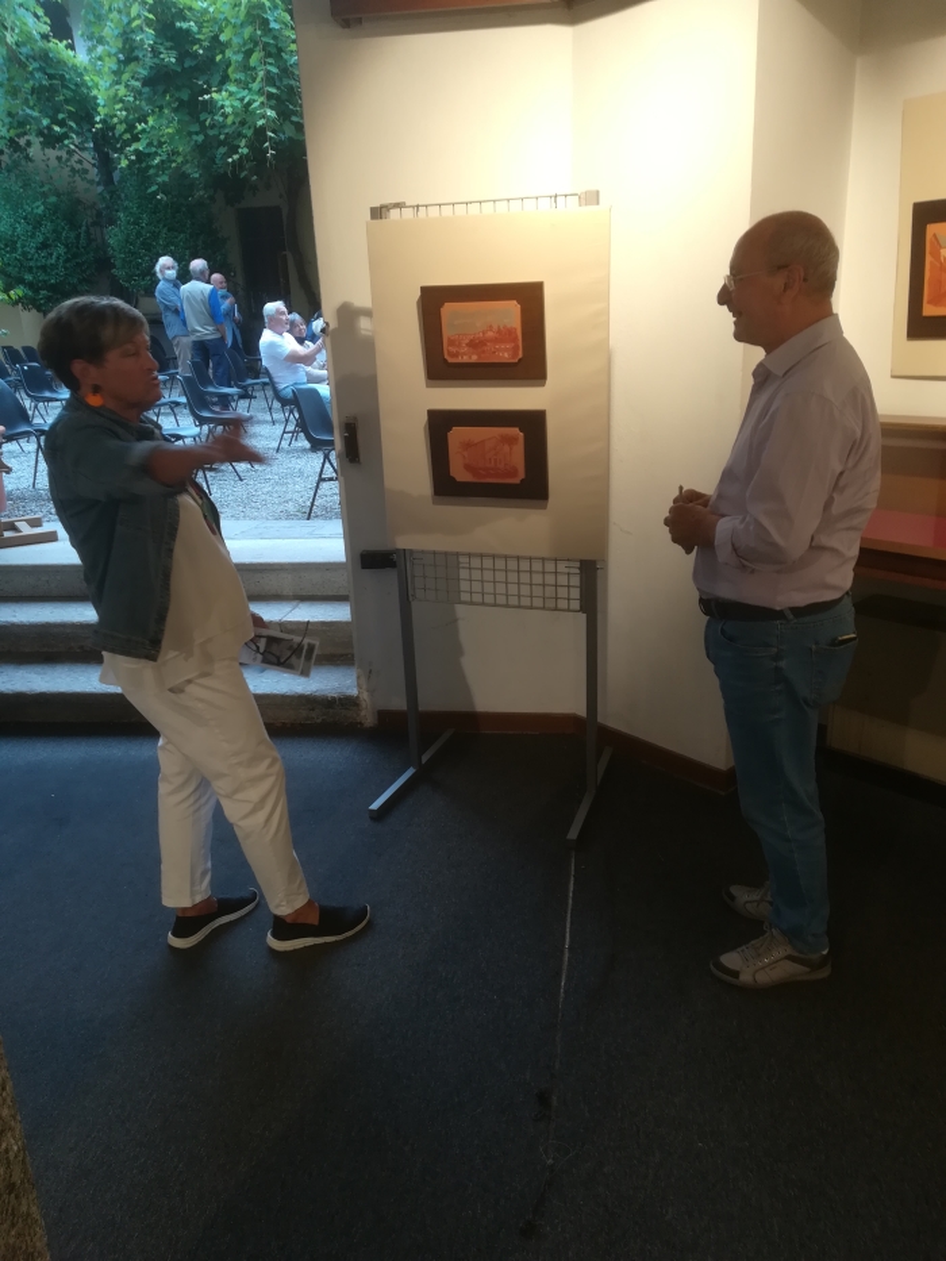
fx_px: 947
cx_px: 473
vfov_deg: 67.3
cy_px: 630
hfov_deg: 53.1
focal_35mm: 26
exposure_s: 1/33.3
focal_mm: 3.83
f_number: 2.2
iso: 64
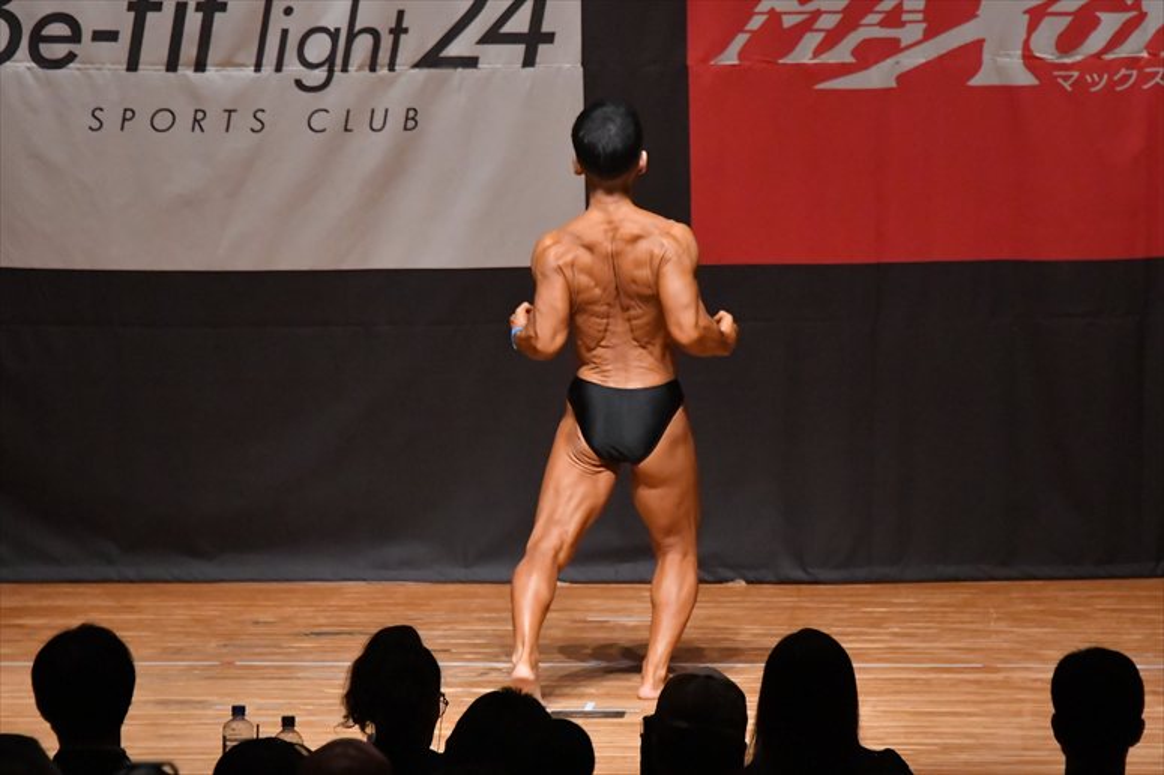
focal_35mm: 270
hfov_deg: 7.6
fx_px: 8726
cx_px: 582
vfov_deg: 5.1
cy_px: 388
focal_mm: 180
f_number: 5.6
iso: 10000
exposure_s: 1/400
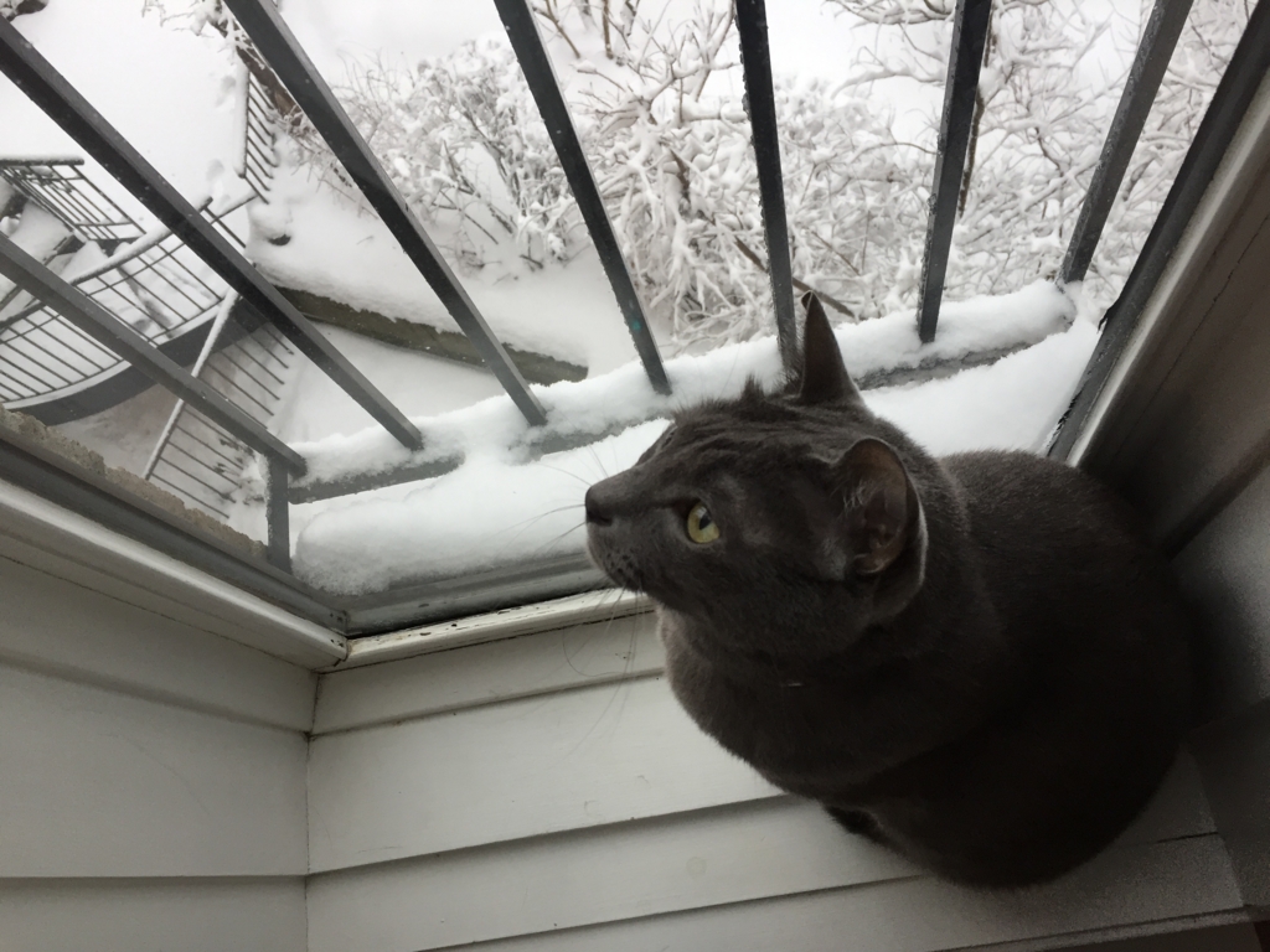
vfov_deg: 48.2
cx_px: 635
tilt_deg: -67.8
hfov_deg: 61.7
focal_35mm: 29
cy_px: 476
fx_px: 1064
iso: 40
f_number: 2.2
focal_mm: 4.15
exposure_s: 1/40
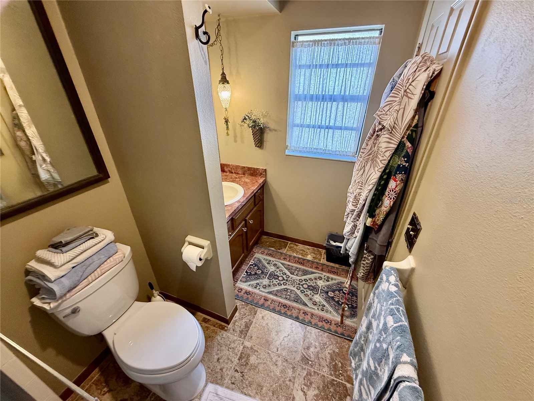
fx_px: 216
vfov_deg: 85.7
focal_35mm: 14
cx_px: 267
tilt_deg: -27.2
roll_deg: +0.2
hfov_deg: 102.1
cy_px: 200
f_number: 2.2
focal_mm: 2.22
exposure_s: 1/120
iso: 400
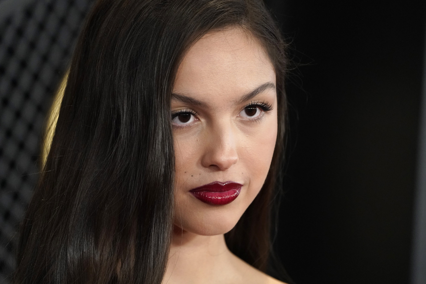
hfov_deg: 5.2
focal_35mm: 400
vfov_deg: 3.4
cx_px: 213
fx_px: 4733
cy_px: 142
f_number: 5.6
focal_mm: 400
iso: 6400
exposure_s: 1/400
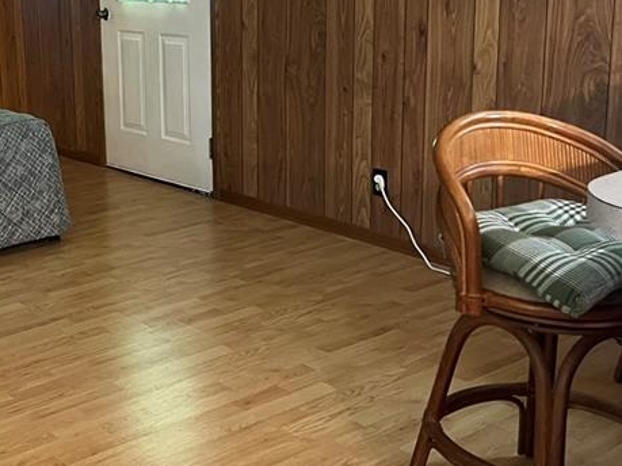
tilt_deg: -12.7
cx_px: 75
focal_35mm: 58
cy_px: 161
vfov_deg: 25.1
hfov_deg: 31.8
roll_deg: +3.0
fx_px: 1042
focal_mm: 5.7
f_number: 1.5
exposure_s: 1/40
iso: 640
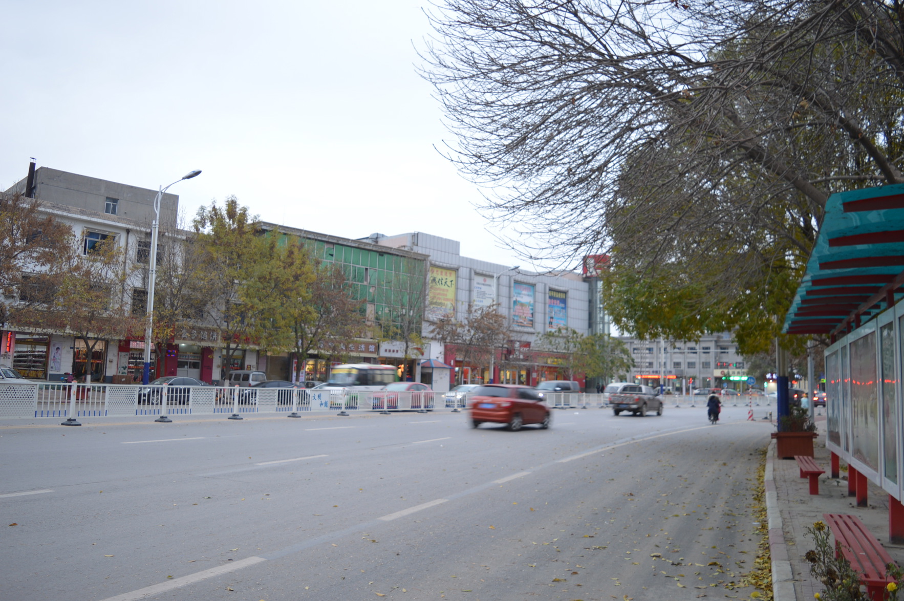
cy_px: 300
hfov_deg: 67.4
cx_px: 452
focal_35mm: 27
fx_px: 677
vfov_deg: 47.8
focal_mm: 18
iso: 100
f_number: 3.5
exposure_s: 1/13
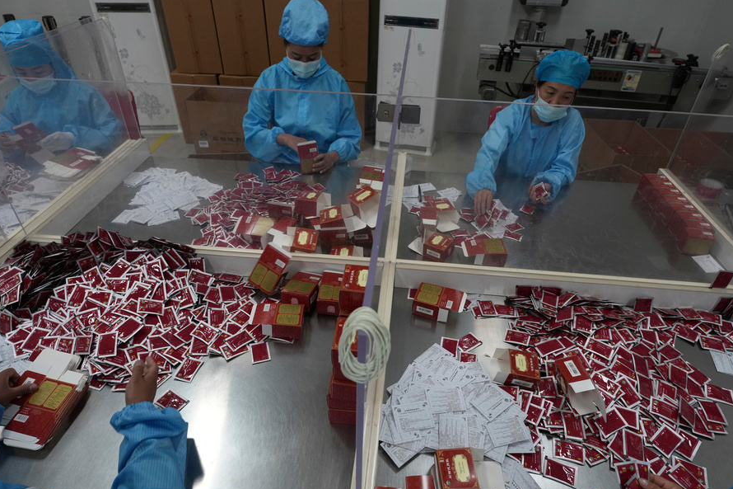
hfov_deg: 76.1
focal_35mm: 23
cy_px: 253
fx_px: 468
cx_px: 371
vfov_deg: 55.1
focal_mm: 20
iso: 1250
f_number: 5
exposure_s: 1/200
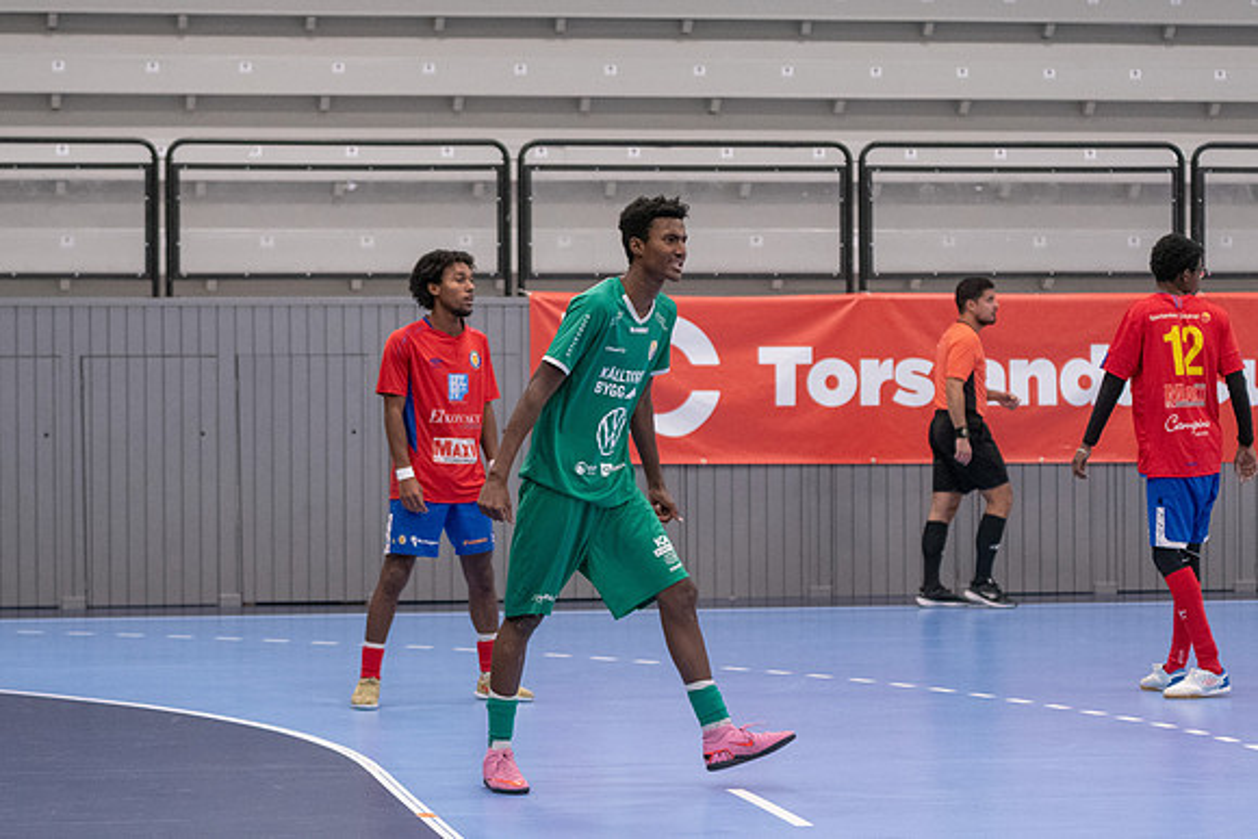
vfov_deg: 12.7
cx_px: 629
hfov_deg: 19.0
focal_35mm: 108
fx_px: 3765
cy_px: 420
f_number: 3.2
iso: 4500
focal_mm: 70
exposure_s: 1/640
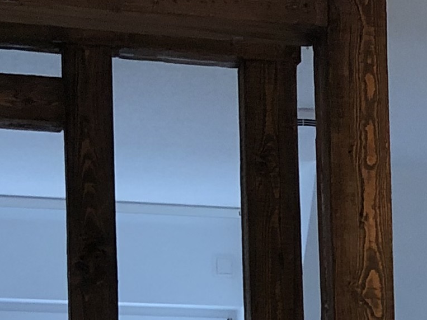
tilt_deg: -3.6
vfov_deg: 9.5
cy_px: 600
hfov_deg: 12.3
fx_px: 1825
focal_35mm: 148
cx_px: 752
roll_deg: +1.2
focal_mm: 3.99
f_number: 1.8
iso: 32
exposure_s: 1/25
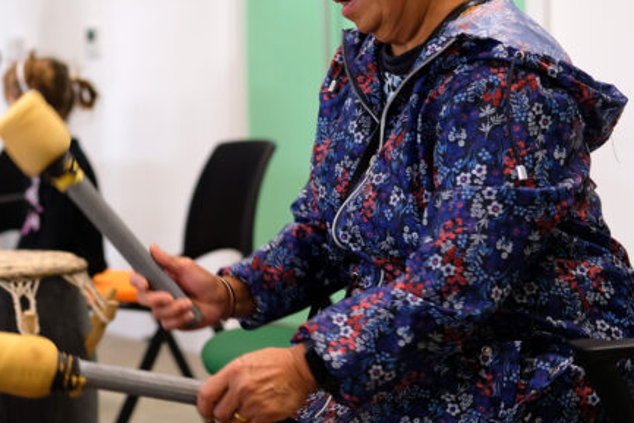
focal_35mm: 94
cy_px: 138
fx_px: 1656
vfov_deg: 14.5
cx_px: 86
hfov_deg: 21.3
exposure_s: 1/100
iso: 200
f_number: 2
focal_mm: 35
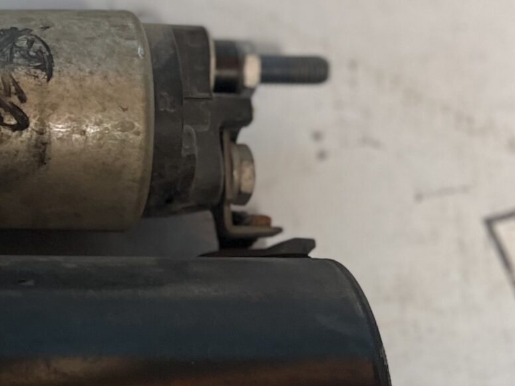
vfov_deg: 17.1
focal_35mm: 86
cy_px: 122
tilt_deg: -77.2
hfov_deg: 21.3
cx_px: -86
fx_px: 1279
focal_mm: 5.1
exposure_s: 1/93
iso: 125
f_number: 1.6
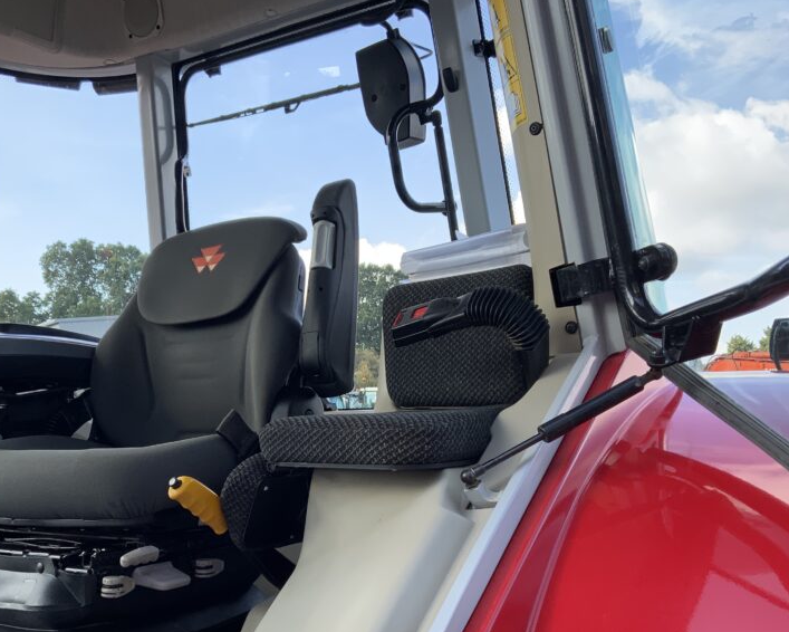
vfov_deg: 36.3
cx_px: 308
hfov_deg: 44.5
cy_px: 386
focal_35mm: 41
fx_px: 958
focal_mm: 3
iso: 16
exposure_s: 1/209
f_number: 1.8
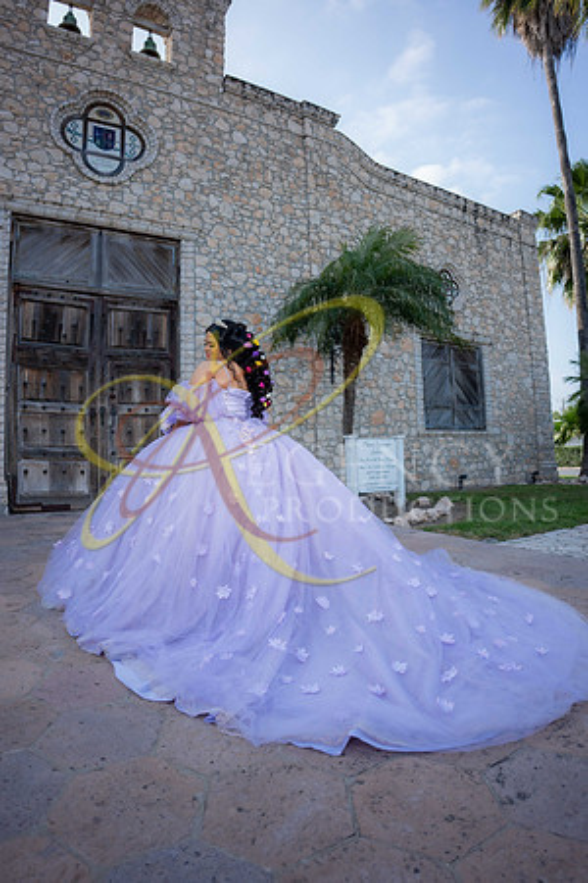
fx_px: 490
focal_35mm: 20
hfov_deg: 61.9
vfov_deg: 84.0
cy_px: 442
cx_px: 294
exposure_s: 1/800
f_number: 2.8
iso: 125
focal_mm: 20
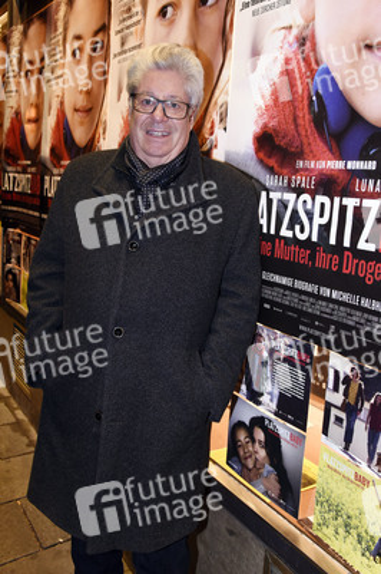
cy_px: 287
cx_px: 190
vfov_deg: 60.3
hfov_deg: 42.3
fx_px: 493
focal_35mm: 31
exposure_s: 1/80
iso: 2500
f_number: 6.3
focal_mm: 31
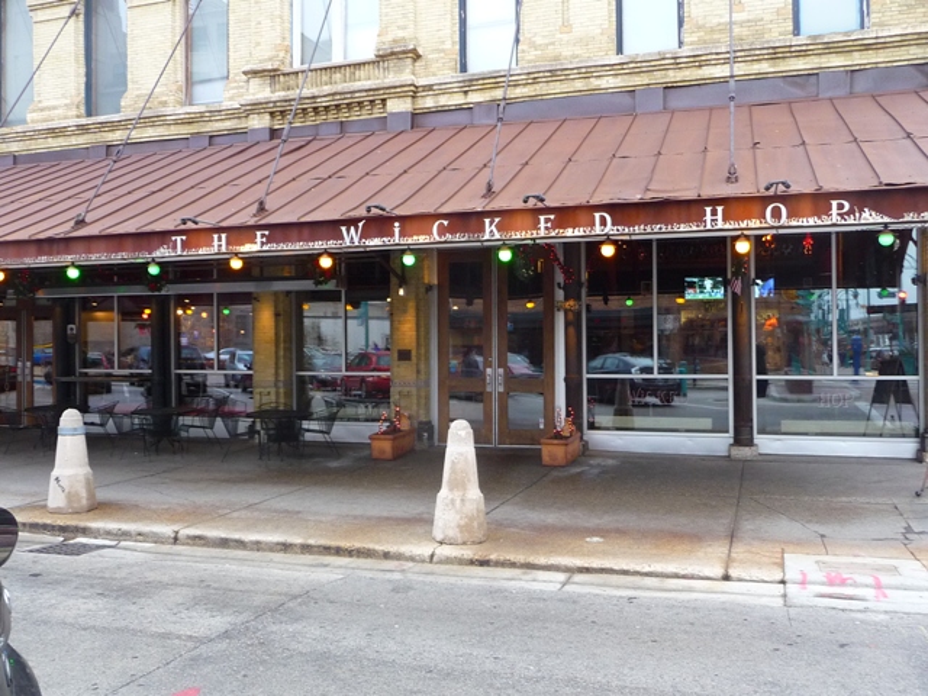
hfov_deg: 56.8
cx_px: 464
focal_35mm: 32
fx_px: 858
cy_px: 348
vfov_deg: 44.2
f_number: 3.3
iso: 200
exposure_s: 1/30
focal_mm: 4.7
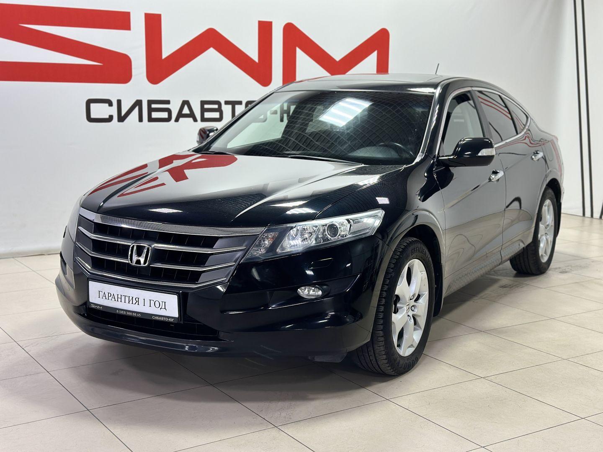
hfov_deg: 39.7
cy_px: 226
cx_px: 302
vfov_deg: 30.3
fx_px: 836
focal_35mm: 48
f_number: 1.78
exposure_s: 1/100
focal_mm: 6.86
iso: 125
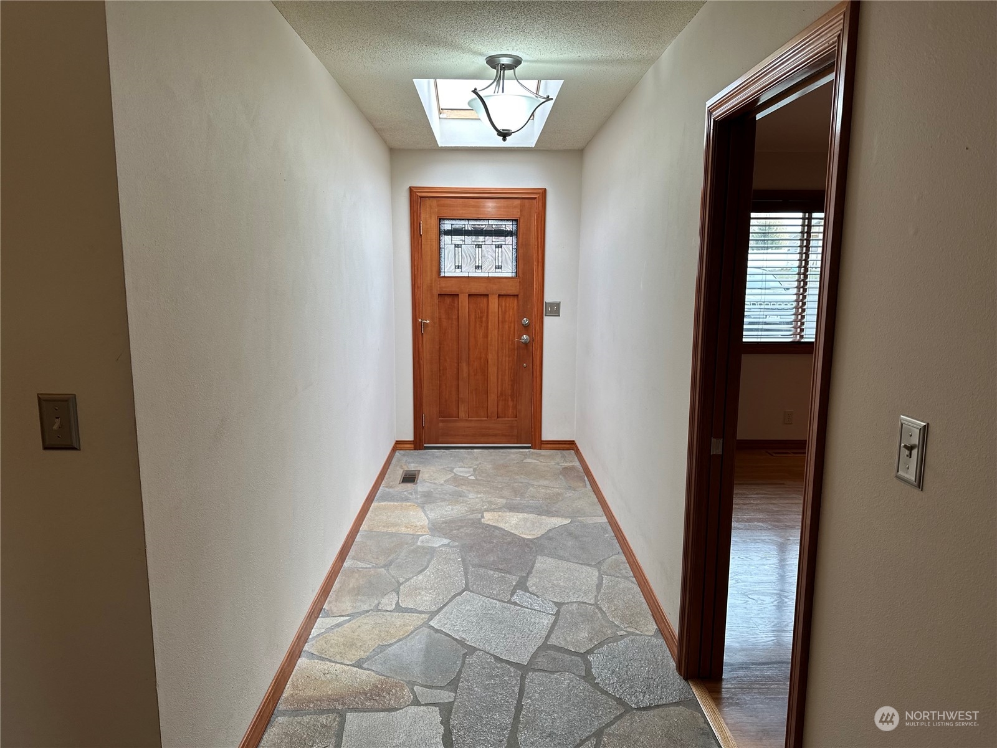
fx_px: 691
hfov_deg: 71.6
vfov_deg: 56.8
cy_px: 374
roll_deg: -1.0
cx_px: 498
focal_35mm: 24
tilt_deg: -8.7
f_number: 1.78
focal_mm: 6.86
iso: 80
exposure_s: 1/120
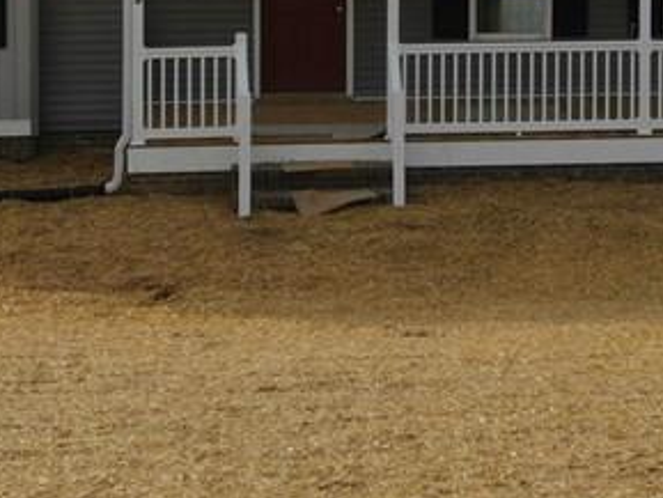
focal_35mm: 156
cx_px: 535
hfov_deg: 12.6
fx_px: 2989
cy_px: -177
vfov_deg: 9.3
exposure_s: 1/529
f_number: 3.6
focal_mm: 7.71
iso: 110
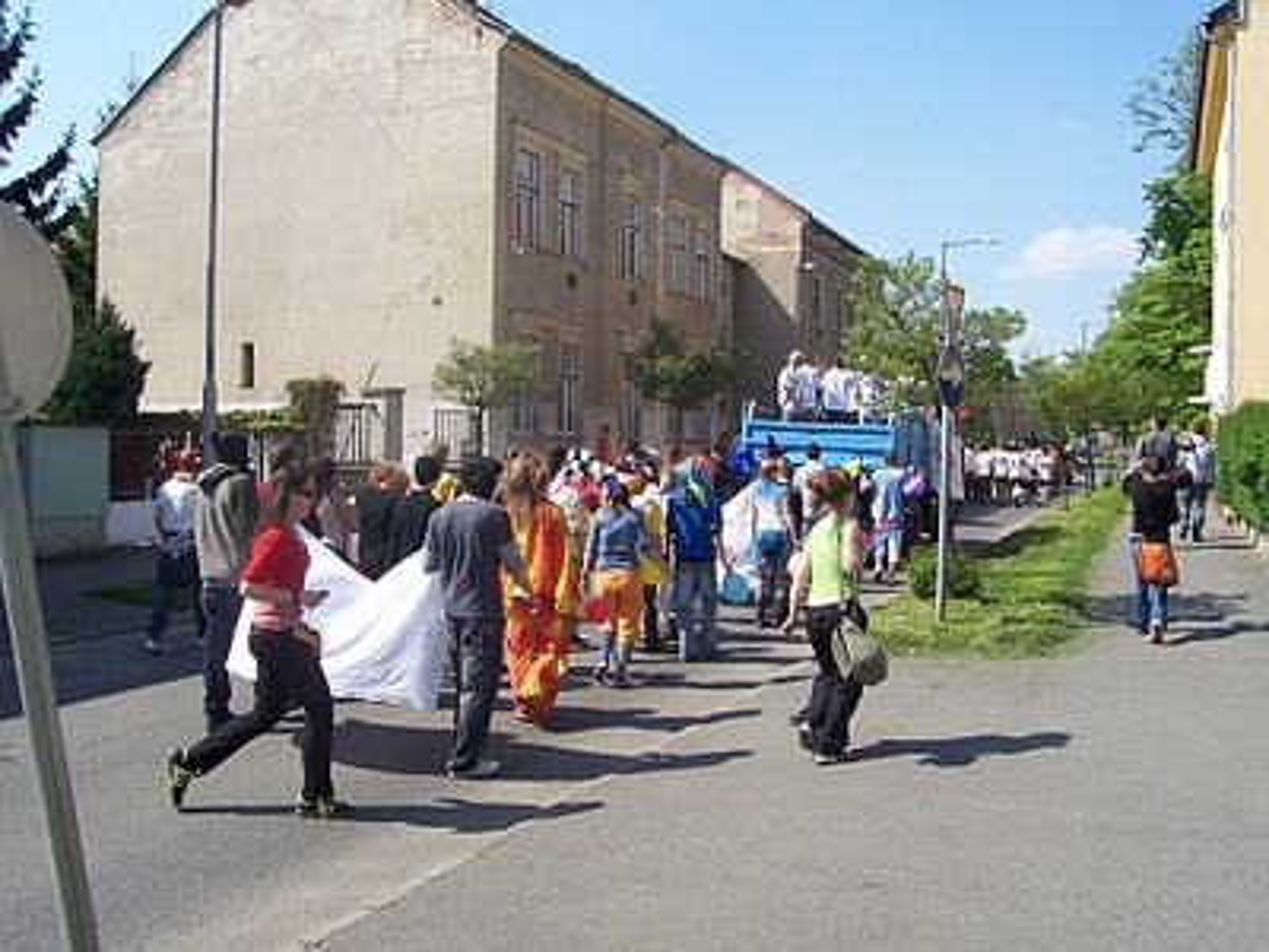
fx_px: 1246
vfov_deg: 41.8
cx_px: 634
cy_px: 476
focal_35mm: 34
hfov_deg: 54.0
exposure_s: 1/350
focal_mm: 5.6
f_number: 5.6
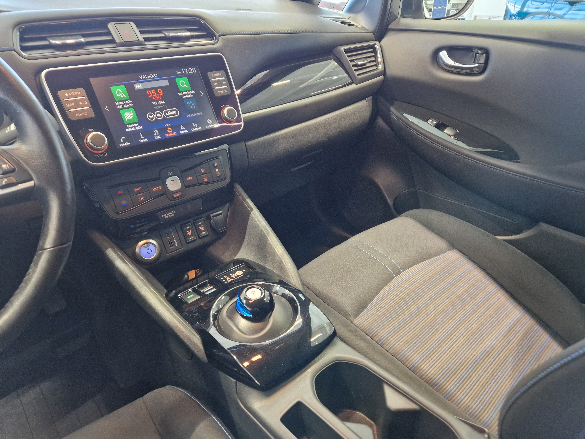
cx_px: 292
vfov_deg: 58.9
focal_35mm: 23
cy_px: 220
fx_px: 389
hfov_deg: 73.9
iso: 800
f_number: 1.8
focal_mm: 5.4
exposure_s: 1/100
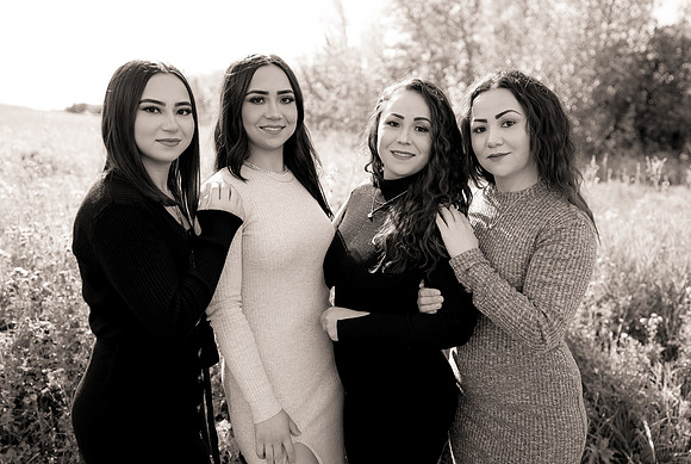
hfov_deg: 69.5
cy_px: 215
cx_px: 373
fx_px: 497
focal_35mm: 26
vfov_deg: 50.0
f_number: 2
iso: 50
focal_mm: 24
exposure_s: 1/640
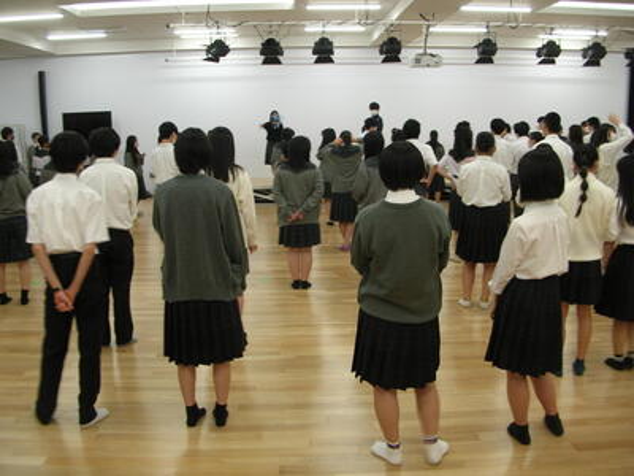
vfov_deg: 40.7
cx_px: 317
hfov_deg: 52.6
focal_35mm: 35
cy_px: 238
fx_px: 641
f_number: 2.8
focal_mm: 5.8
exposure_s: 1/20.6
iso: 50
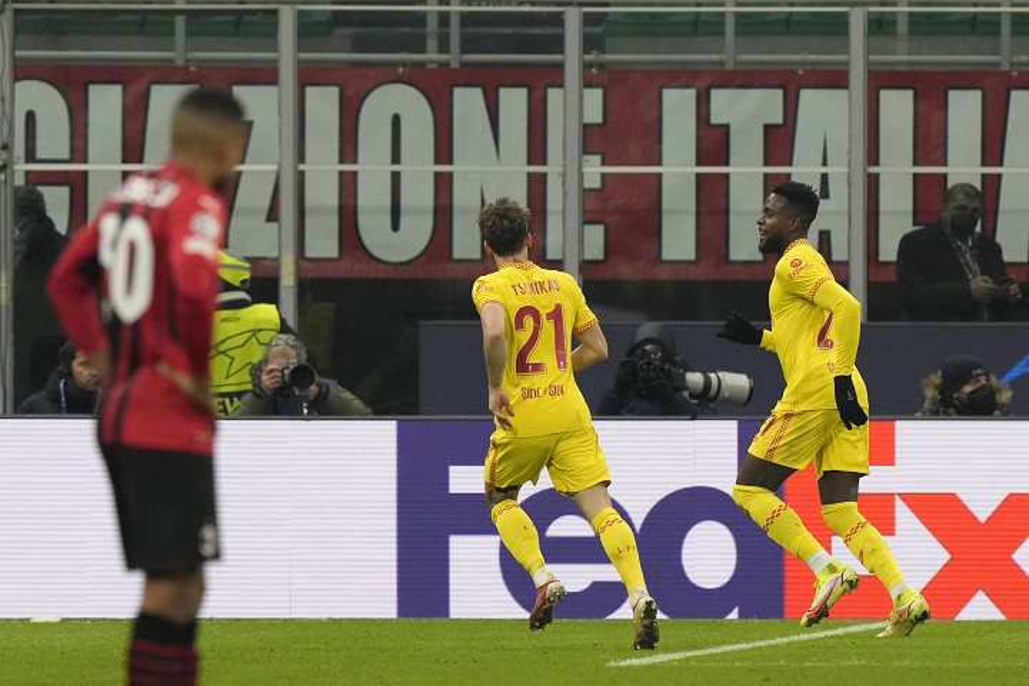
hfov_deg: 5.2
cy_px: 343
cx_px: 514
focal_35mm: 400
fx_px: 11432
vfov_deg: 3.4
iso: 4000
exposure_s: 1/1600
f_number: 4.5
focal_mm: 400
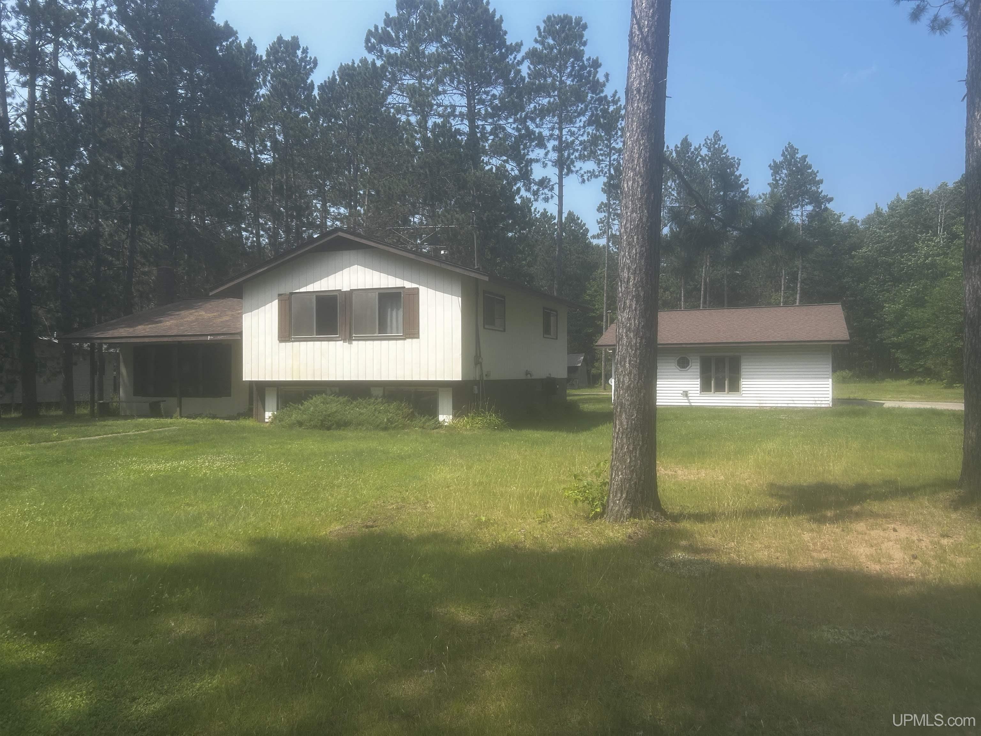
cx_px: 490
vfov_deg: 53.1
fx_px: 737
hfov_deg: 67.3
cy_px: 368
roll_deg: +0.4
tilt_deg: -0.2
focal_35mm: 26
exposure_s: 1/2008
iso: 50
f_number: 1.5
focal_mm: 5.7
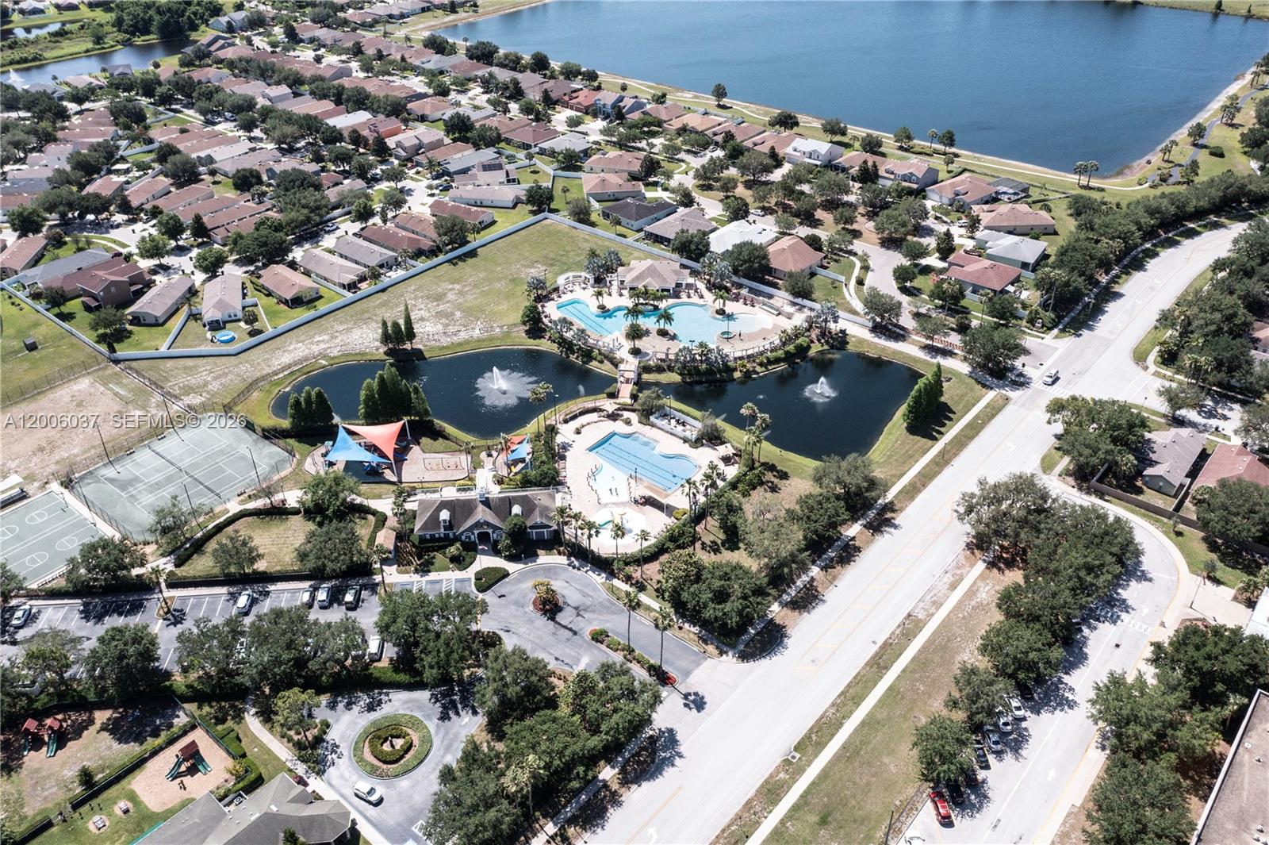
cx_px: 634
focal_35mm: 28
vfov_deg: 46.4
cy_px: 422
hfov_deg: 65.5
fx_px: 986
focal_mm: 10.26
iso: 400
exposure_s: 1/1600
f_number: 5
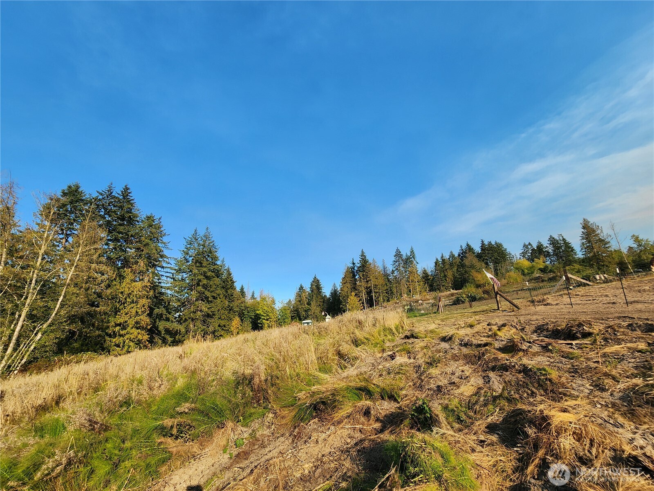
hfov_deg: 106.2
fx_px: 246
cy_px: 246
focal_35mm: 13
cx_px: 327
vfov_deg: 89.9
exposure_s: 1/1265
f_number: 2.2
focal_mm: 2.2
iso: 50
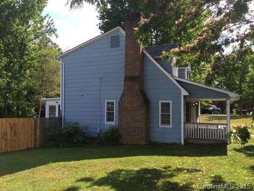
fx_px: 213
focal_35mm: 29
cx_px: 127
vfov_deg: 48.2
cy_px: 96
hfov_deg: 61.7
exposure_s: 1/805
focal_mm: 4.15
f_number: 2.2
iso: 32
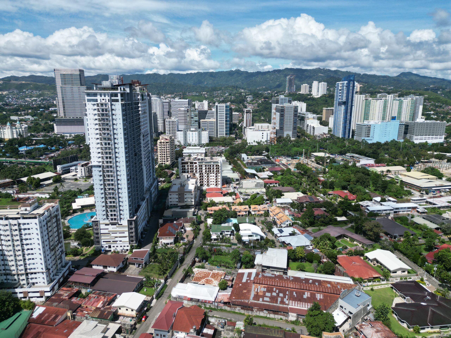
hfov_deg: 71.6
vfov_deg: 56.8
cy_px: 169
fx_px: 313
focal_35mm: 24
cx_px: 226
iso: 140
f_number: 1.7
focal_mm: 6.72
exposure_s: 1/5000
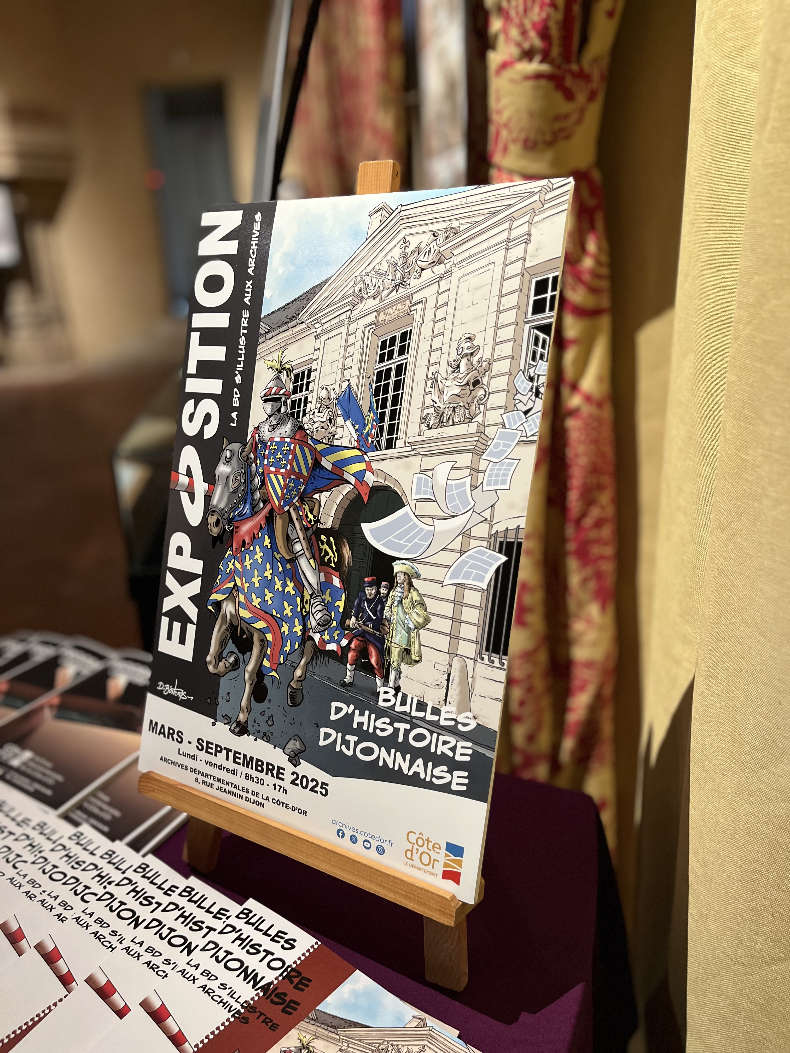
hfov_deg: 53.1
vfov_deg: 67.3
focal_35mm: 26
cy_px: 526
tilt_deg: -20.2
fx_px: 791
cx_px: 395
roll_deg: +3.4
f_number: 1.6
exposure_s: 1/60
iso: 250
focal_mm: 5.1
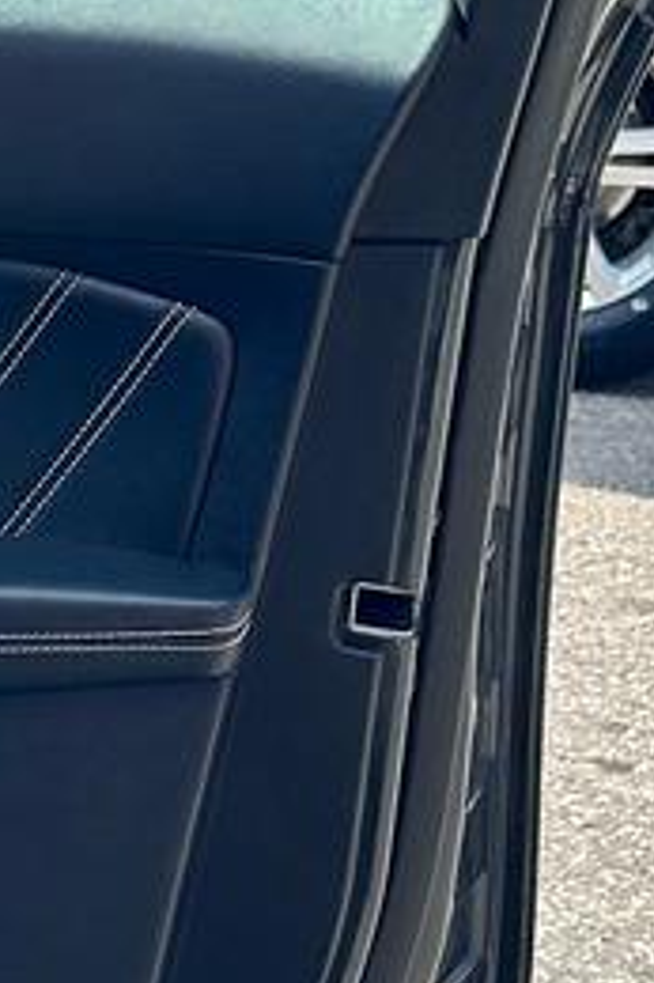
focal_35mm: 123
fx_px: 3356
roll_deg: -0.7
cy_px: 117
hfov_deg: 10.2
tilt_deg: -12.1
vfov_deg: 16.5
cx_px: -669
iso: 80
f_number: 1.78
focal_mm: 6.86
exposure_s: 1/2070
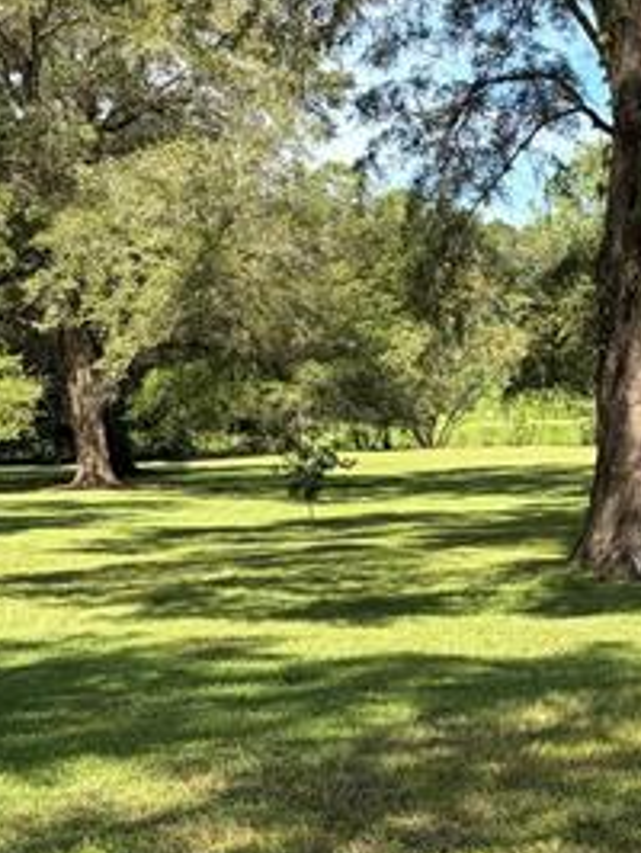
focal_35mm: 75
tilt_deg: -2.3
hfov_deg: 18.9
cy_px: 584
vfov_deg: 25.8
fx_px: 1849
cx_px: 695
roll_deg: +1.6
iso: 50
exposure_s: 1/873
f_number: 1.6
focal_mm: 5.96
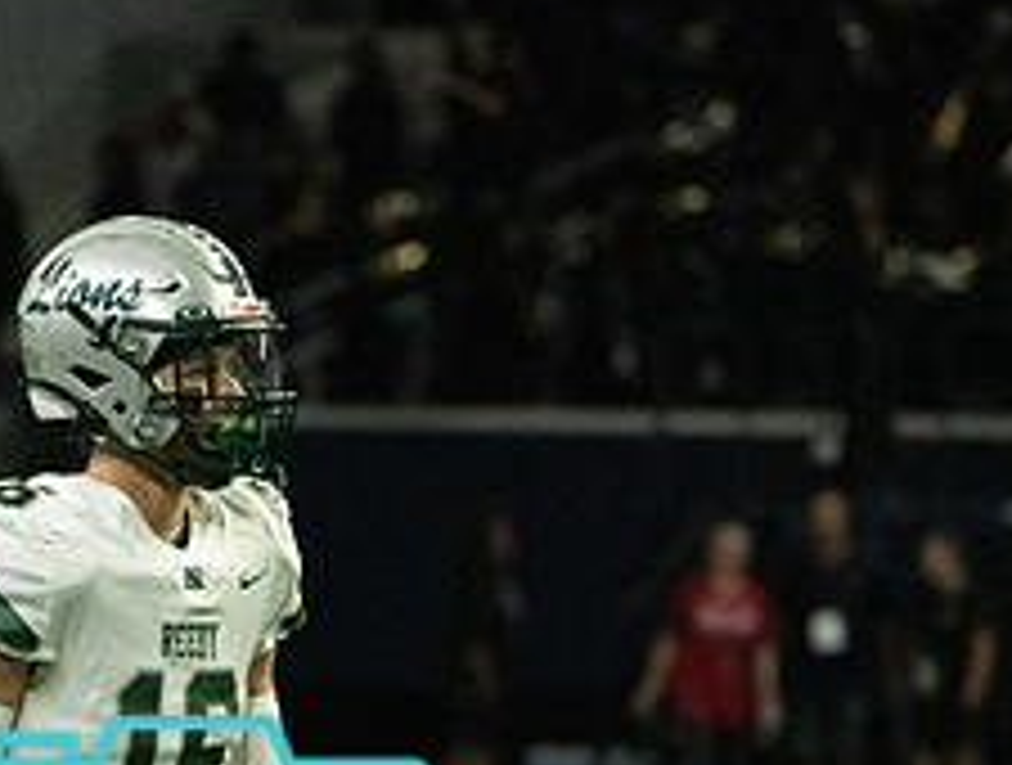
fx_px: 19962
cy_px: 1016
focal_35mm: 681
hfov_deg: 2.9
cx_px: 104
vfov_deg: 2.2
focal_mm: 224
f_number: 5.6
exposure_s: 1/1250
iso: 12800
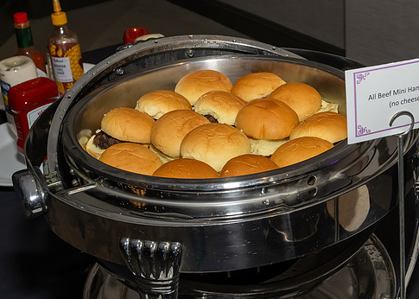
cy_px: 113
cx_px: 242
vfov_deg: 24.4
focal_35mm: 58
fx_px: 690
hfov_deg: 33.7
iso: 1000
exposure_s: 1/250
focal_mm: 26
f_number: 7.1
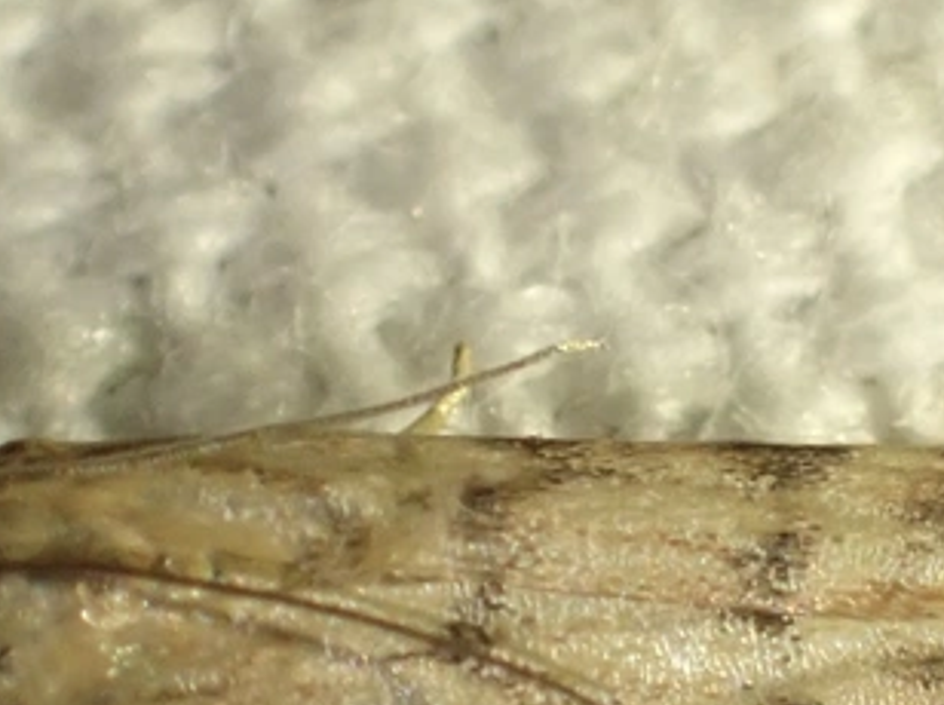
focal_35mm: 208
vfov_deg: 7.1
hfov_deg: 9.5
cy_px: 581
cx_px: 447
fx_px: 5663
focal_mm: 18
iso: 500
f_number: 4.9
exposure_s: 1/400
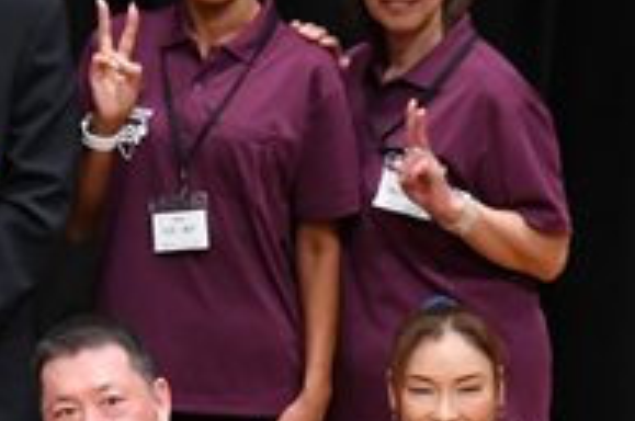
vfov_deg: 1.6
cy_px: 342
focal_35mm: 872
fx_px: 15355
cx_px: -344
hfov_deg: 2.4
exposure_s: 1/400
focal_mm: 145
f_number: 5.6
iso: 3200
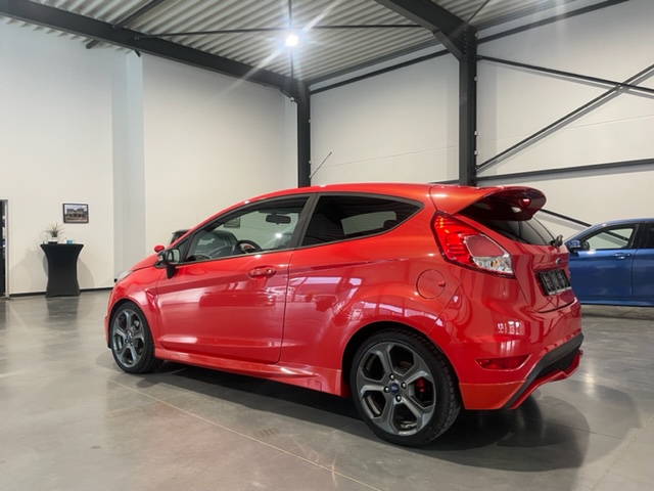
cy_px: 246
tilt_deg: -1.2
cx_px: 327
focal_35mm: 26
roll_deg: +0.2
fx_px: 491
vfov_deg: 53.1
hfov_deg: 67.3
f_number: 1.6
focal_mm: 4.2
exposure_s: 1/50
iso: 80
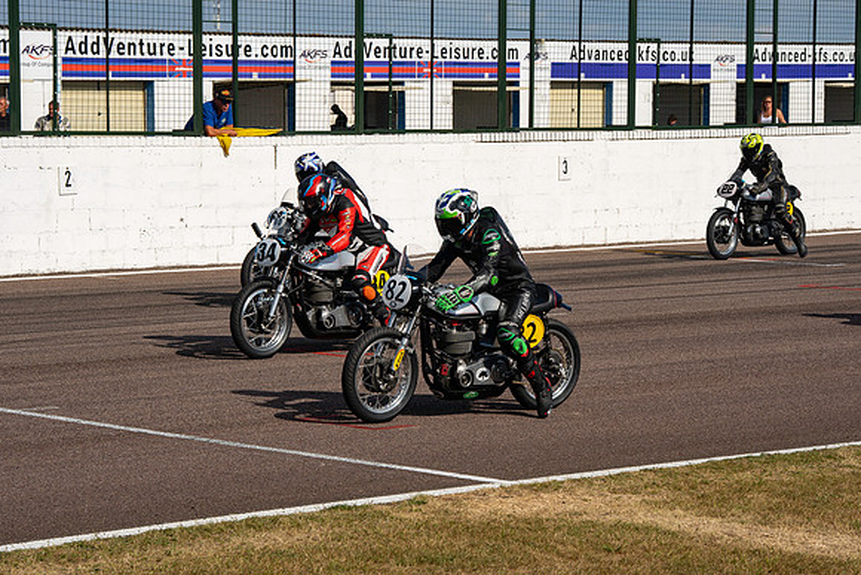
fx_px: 2826
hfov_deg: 17.3
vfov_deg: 11.6
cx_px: 426
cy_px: 266
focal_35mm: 118
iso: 125
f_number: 14
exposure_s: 1/320
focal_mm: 110
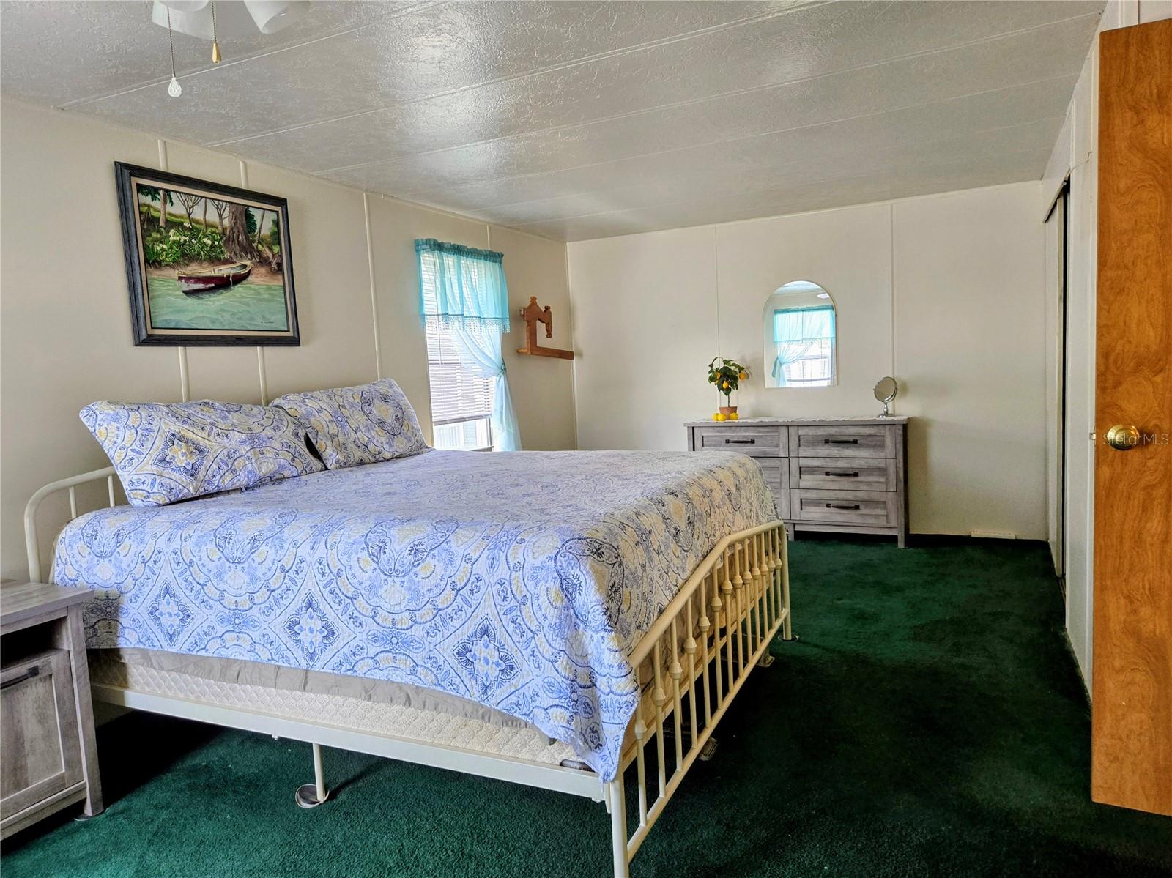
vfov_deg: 58.9
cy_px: 439
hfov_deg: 73.9
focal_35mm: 23
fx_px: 778
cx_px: 586
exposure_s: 1/120
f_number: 1.8
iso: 160
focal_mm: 5.4
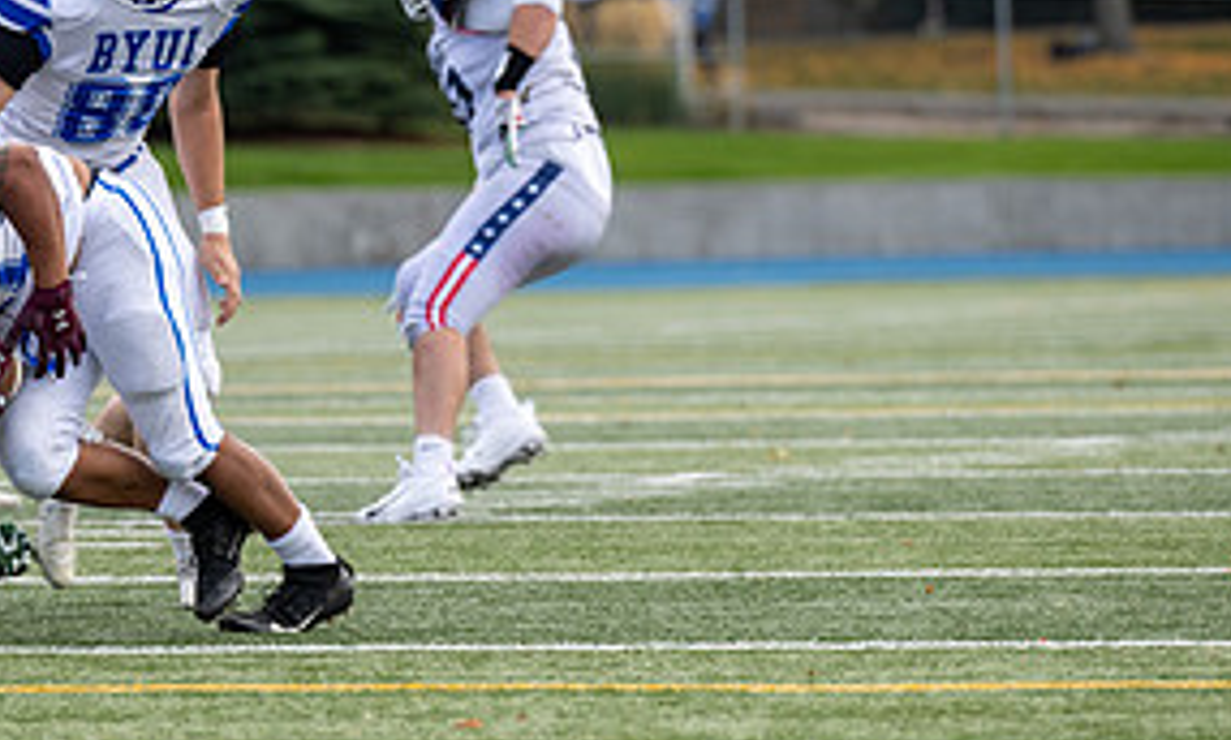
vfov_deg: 3.0
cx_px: 215
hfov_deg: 5.0
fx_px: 14043
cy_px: 408
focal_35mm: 423
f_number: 4
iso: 200
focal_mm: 200
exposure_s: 1/800
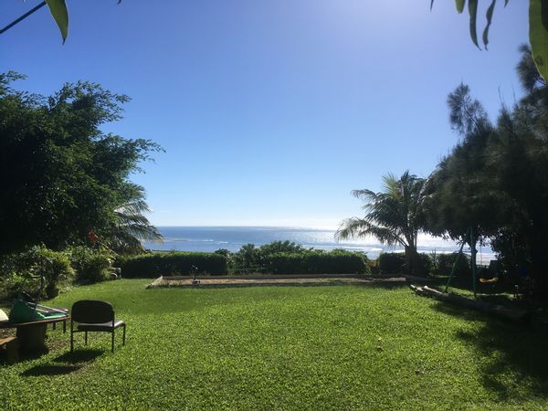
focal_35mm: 29
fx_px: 459
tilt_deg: +3.3
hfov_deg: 61.7
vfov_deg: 48.2
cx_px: 274
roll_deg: -0.4
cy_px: 206
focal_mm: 4.15
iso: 25
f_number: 2.2
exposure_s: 1/2564
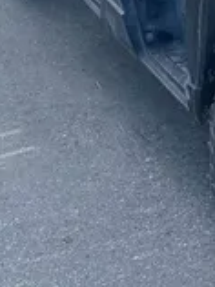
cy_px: -115
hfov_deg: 11.5
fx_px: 1005
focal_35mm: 121
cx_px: 353
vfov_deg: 15.3
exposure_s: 1/488
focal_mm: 4.25
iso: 25
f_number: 1.8
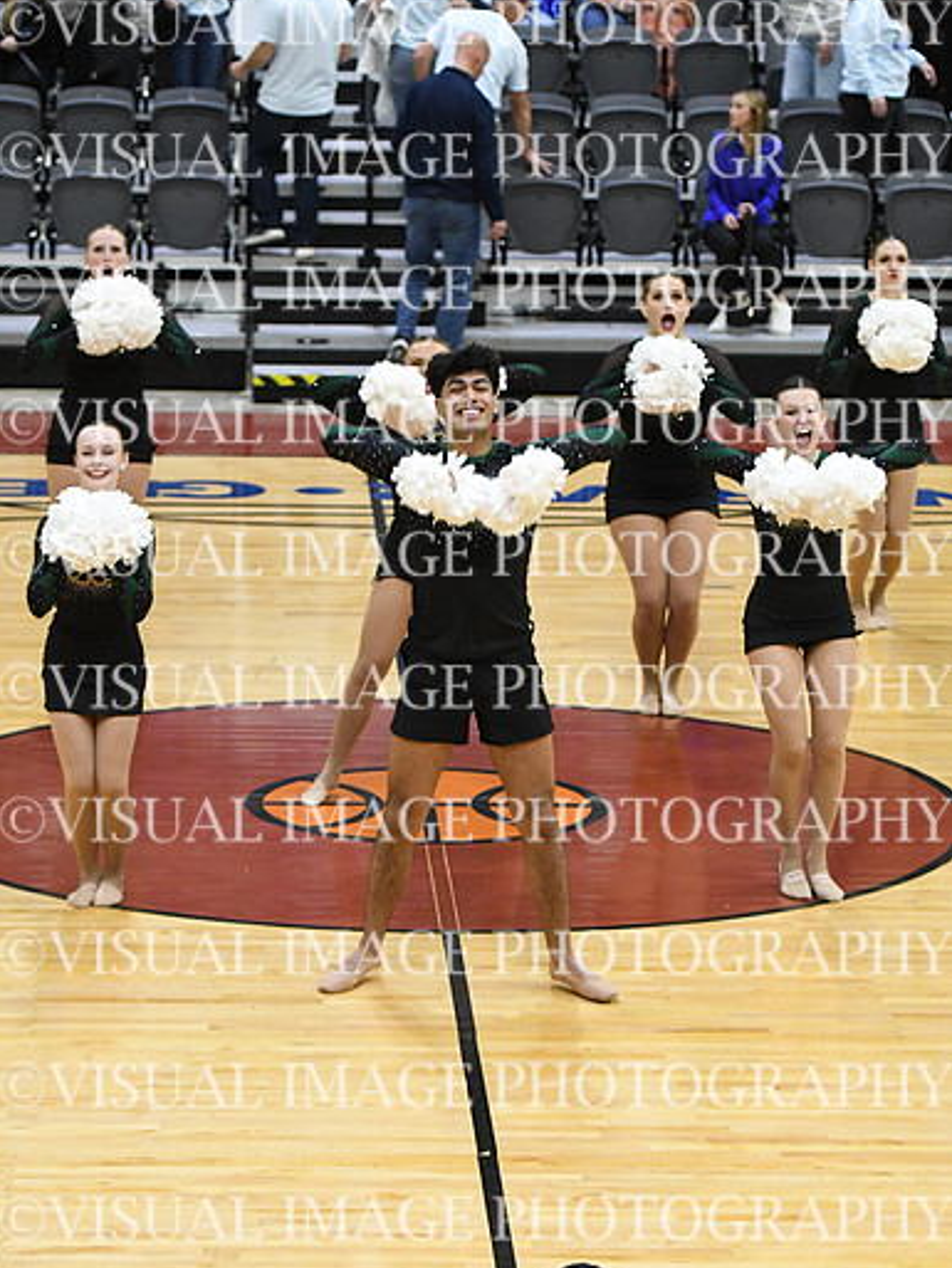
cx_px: 476
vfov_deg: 13.2
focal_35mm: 150
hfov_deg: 9.9
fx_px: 5498
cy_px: 620
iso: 3200
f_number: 2.8
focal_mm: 92
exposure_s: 1/400
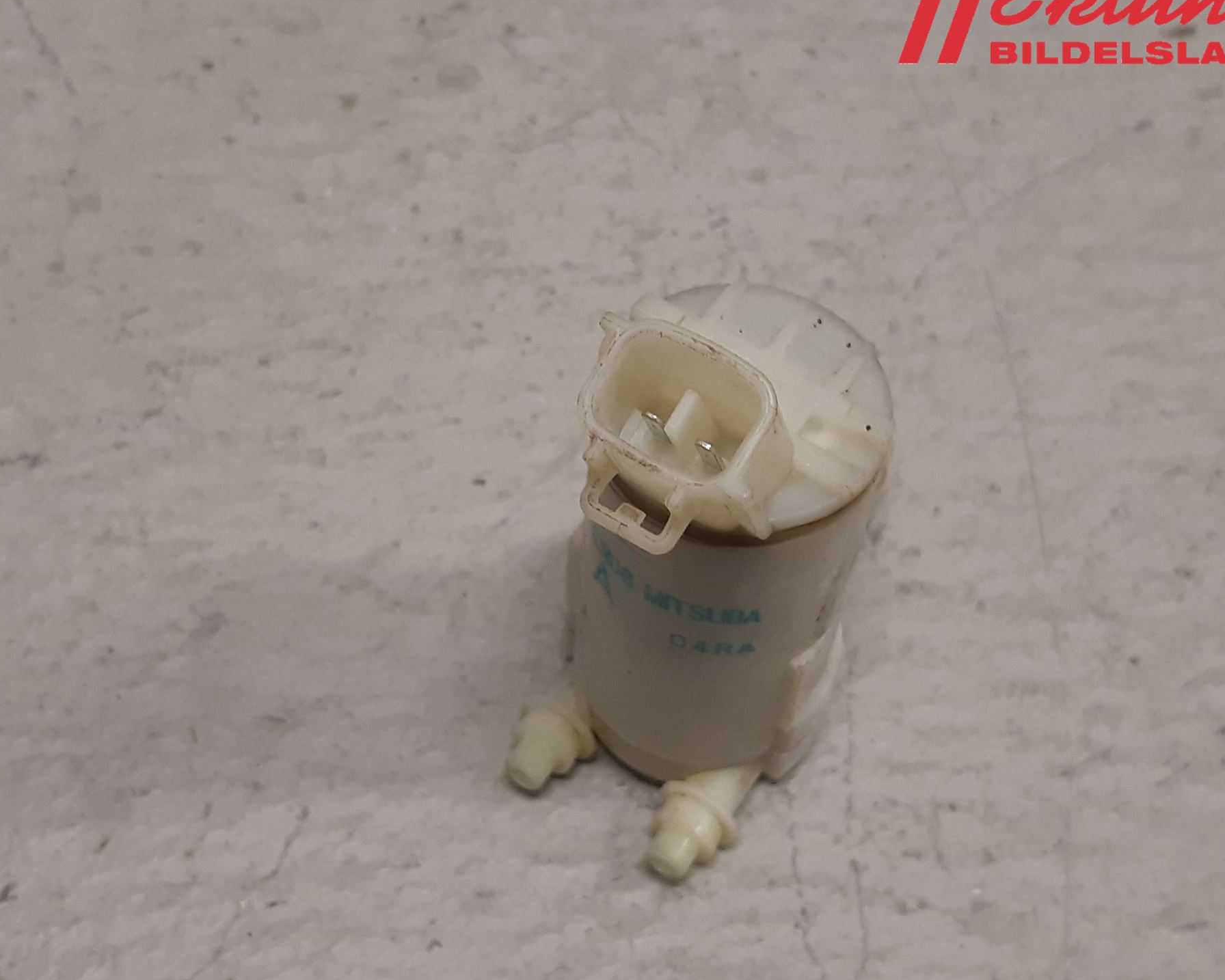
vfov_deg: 50.0
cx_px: 618
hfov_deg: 60.4
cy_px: 473
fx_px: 1052
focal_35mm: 29
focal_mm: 3.93
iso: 100
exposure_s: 1/50
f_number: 1.7
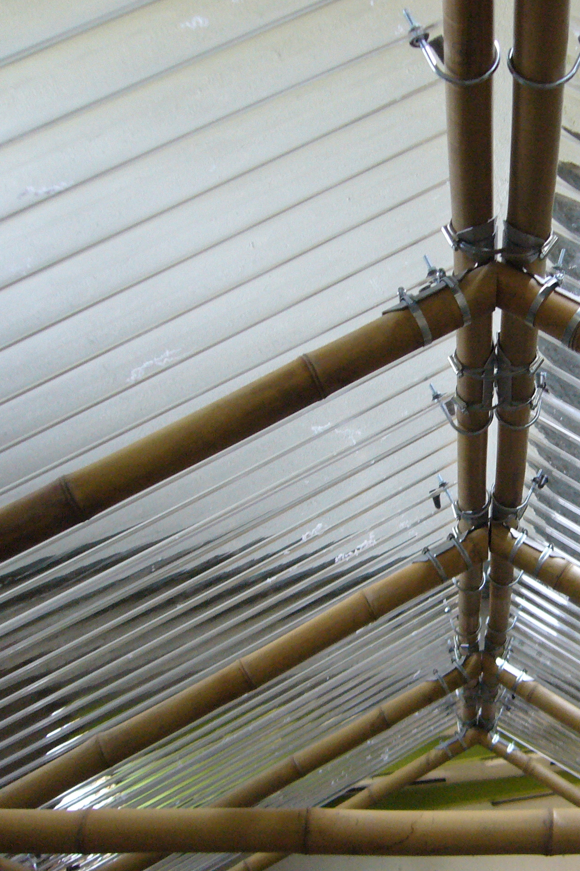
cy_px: 439
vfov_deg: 40.3
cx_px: 499
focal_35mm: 49
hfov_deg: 26.8
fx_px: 1184
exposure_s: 1/13
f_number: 2.8
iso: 200
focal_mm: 5.8
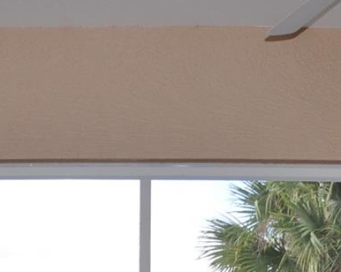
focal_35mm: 105
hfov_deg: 18.2
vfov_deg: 13.5
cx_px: 87
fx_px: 1059
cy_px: 444
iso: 200
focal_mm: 18
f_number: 3.5
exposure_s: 1/200
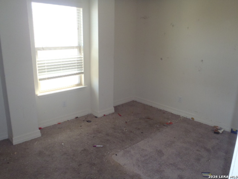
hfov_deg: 63.4
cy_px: 90
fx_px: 193
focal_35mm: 28
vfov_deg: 49.7
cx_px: 119
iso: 250
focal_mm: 5
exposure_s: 1/30
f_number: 3.9
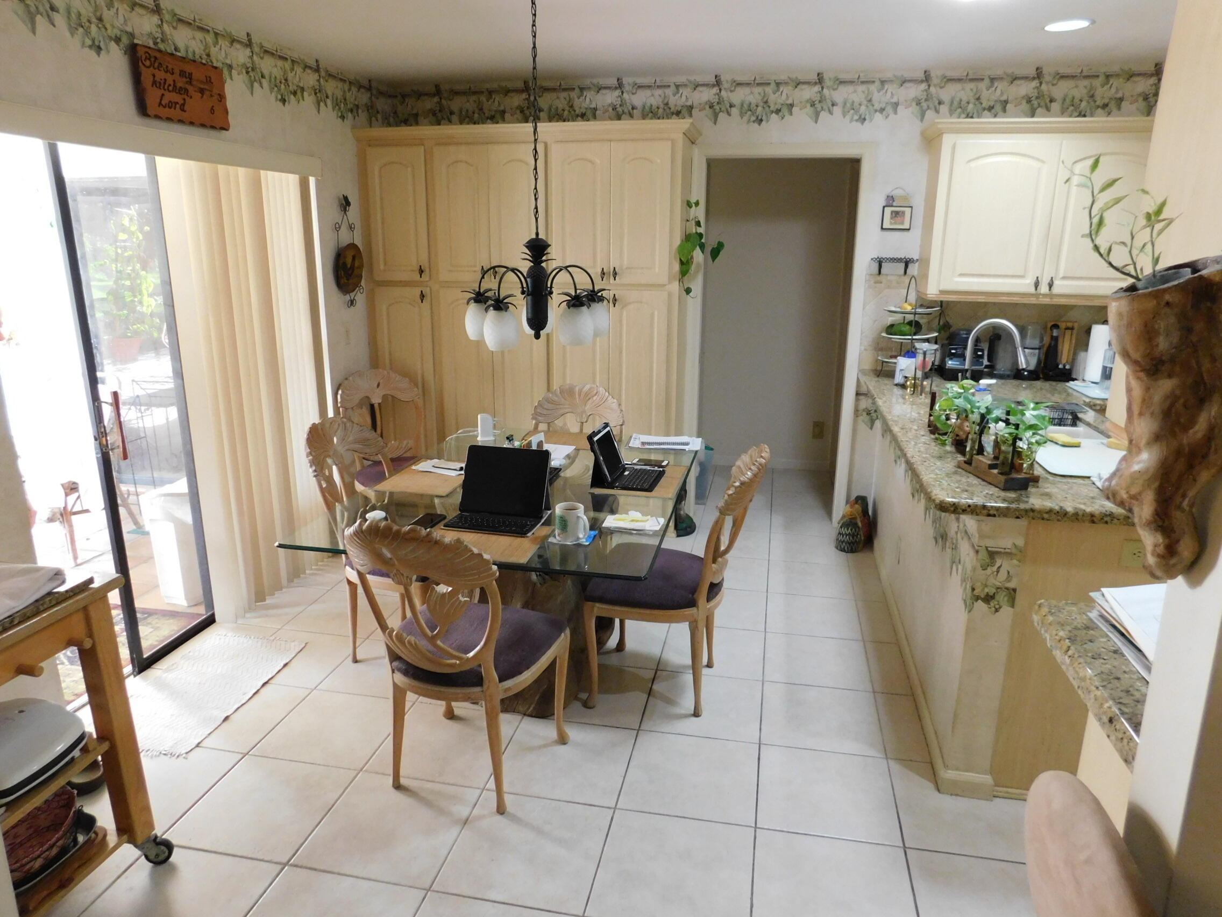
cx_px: 611
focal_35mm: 23
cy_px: 458
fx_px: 812
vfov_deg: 58.9
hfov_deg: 73.9
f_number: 3
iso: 400
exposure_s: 1/30
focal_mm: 4
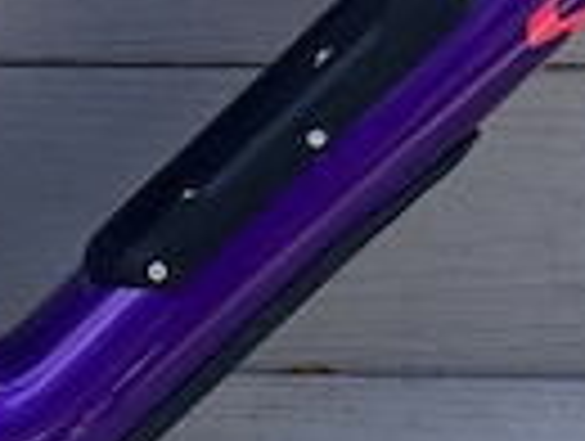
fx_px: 2709
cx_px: -140
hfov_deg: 12.0
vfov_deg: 9.3
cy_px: 230
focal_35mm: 160
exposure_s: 1/1043
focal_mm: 4.25
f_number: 1.8
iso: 32
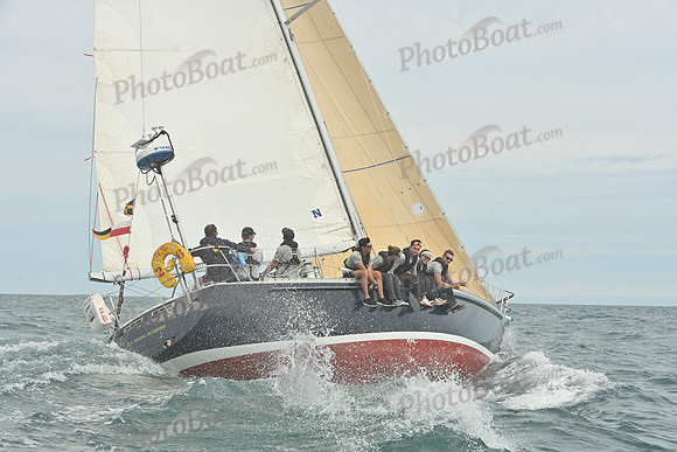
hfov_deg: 28.8
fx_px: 1317
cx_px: 338
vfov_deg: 19.5
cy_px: 226
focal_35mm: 70
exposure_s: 1/1250
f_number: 9
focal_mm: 70
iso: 320
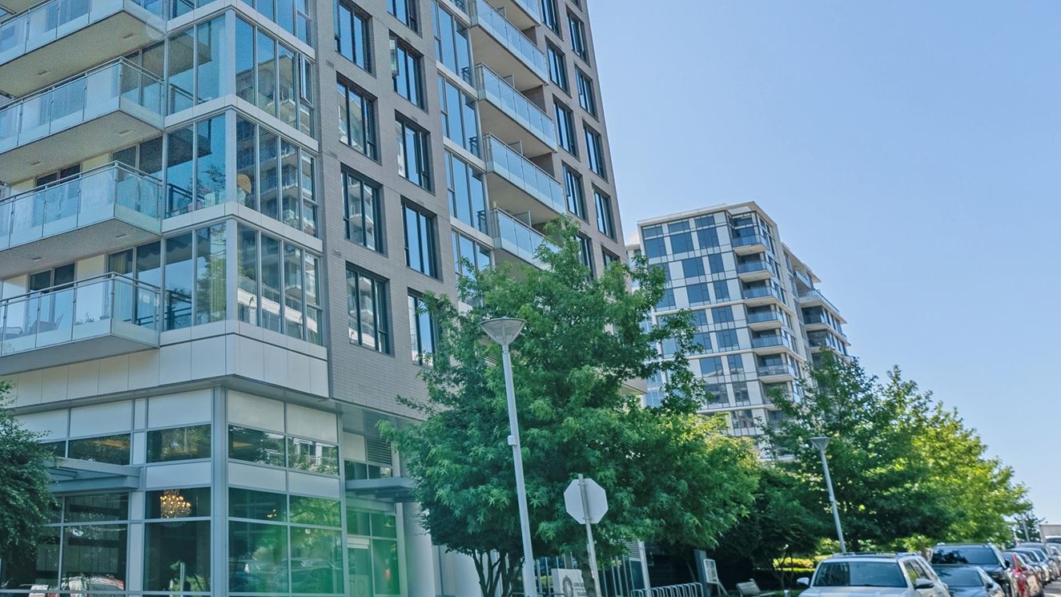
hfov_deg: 53.1
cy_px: 29
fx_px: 956
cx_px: 172
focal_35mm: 34
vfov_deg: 32.4
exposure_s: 1/4000
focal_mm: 14
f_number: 5.6
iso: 125
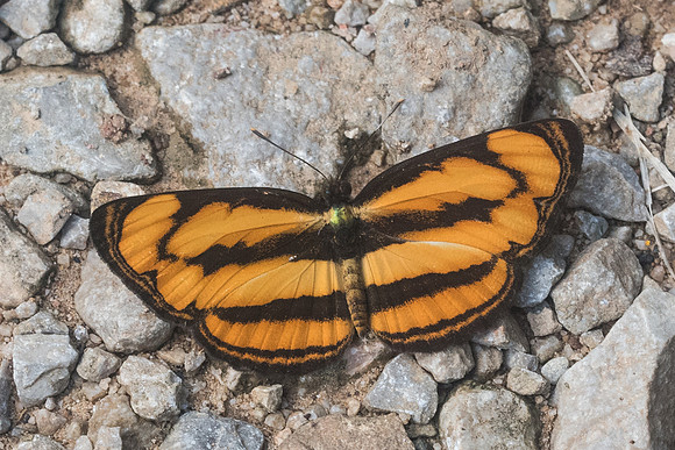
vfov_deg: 2.1
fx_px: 12114
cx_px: 416
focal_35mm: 646
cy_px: 292
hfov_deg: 3.2
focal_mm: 150
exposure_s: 1/250
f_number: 10
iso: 1000
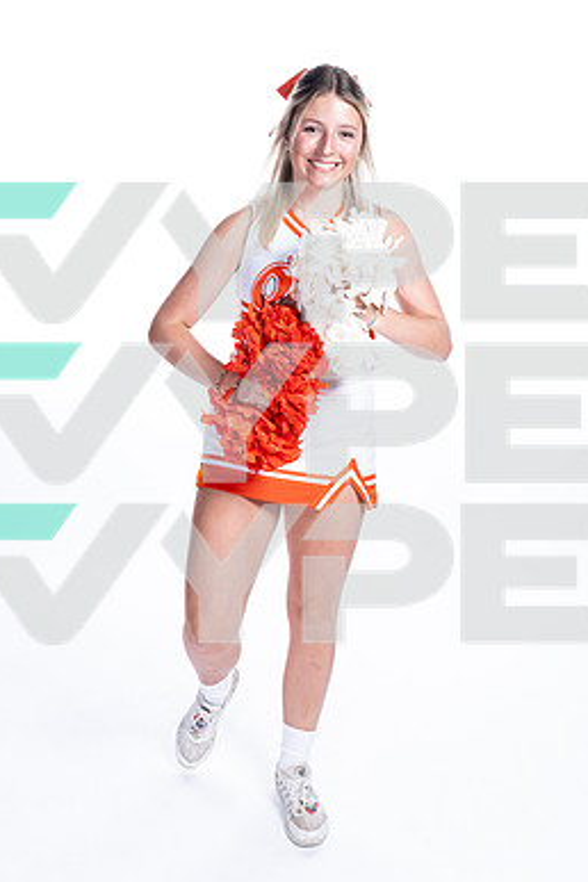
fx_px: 1053
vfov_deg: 45.4
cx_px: 280
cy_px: 415
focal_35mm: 43
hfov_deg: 31.2
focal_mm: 37
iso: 400
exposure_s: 1/250
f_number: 5.6
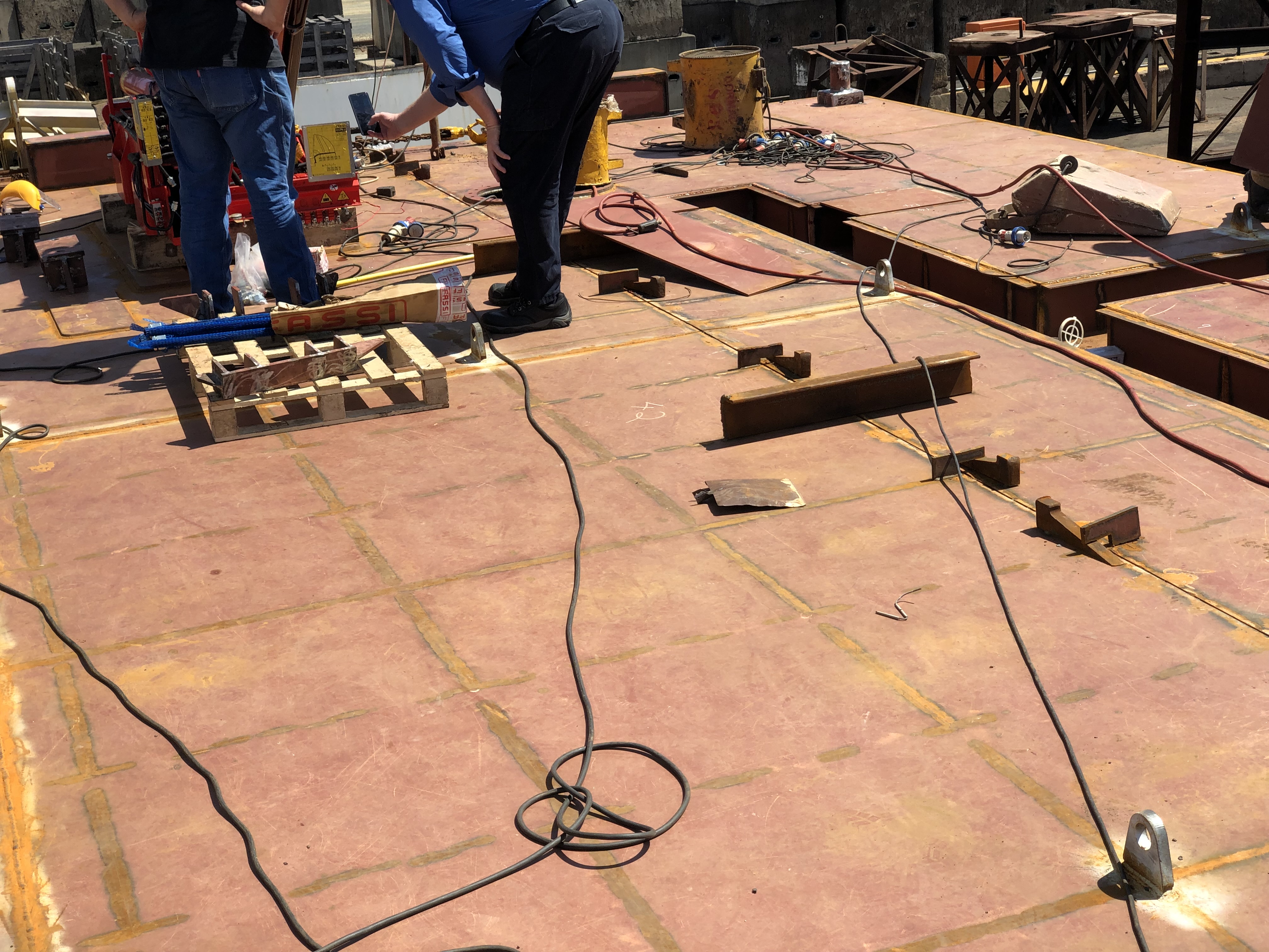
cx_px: 634
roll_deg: +4.6
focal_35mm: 52
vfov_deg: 28.0
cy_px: 476
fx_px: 1906
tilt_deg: -18.7
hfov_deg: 36.8
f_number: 2.4
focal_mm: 6
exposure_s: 1/787
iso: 16
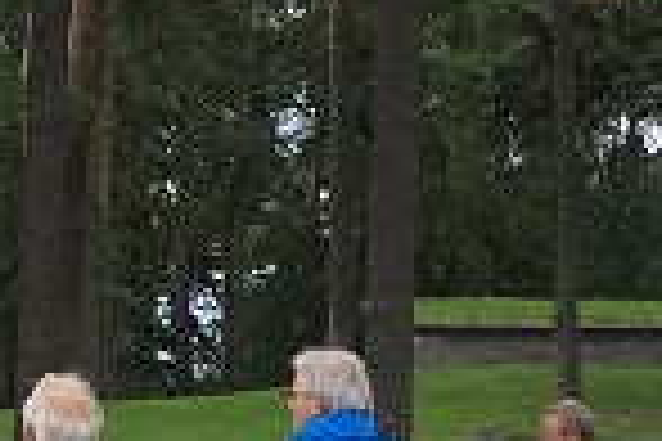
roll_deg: -0.1
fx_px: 3052
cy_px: 727
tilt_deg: -5.3
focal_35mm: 166
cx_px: 1187
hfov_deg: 11.5
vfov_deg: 8.1
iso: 25
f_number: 2.2
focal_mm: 4.15
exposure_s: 1/460
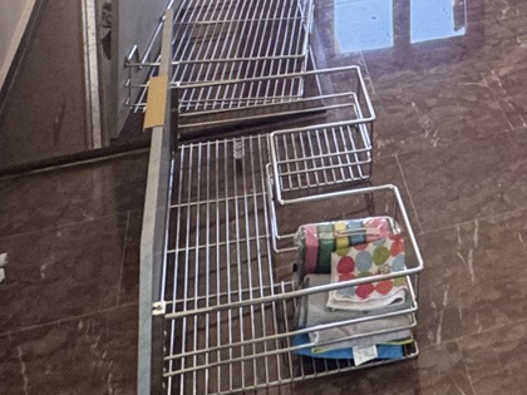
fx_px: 974
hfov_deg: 28.5
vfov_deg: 17.4
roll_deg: +2.6
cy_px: -366
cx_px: 523
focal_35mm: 64
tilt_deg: -0.8
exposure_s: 1/99
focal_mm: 2.22
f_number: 2.2
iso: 80
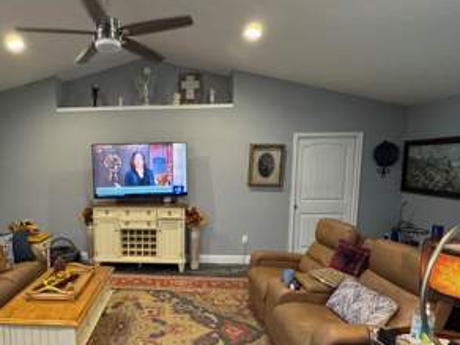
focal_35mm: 23
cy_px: 200
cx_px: 150
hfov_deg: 71.5
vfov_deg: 58.6
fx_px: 306
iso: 500
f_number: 2.2
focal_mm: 2.22
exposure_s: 1/60
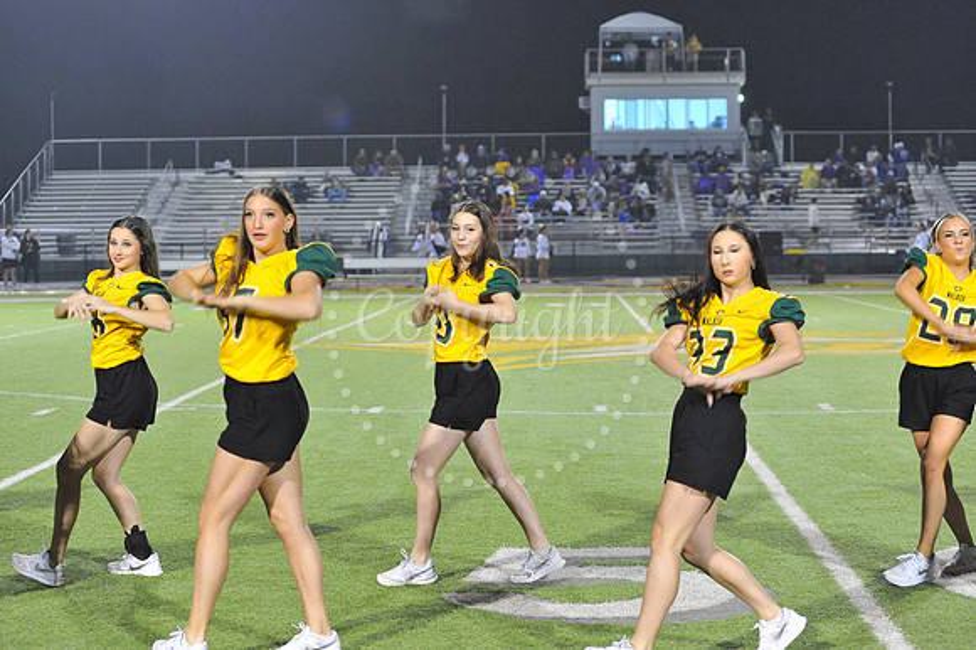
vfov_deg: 17.0
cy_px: 325
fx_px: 2168
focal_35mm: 80
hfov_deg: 25.4
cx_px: 488
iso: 4000
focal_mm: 80
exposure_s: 1/160
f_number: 4
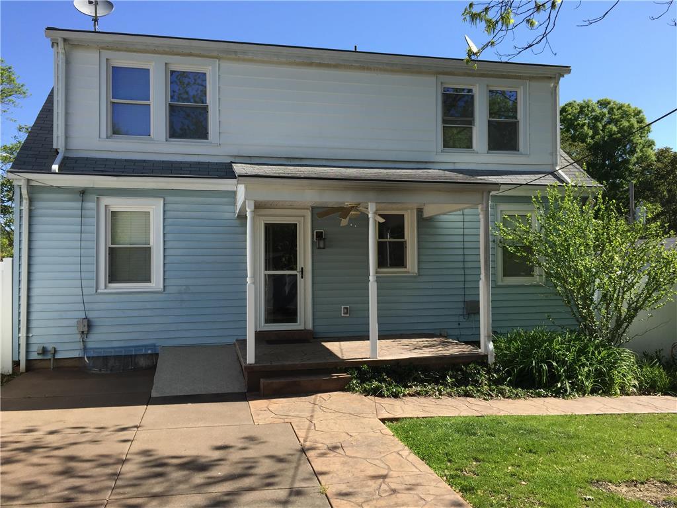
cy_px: 254
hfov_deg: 61.7
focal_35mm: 29
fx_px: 567
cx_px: 338
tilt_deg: +2.3
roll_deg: -1.2
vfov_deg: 48.2
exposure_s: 1/989
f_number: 2.2
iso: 32
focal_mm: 4.15
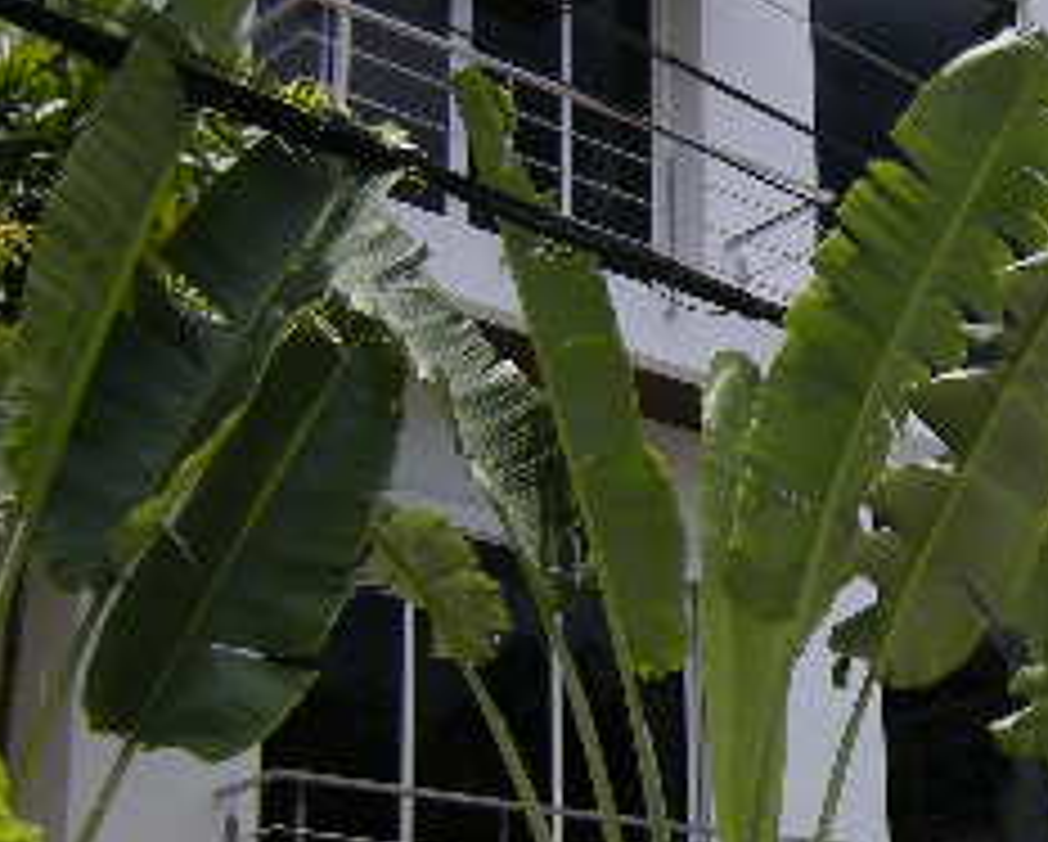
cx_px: 1003
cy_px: 527
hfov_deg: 24.4
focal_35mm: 75
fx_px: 2329
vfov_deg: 20.4
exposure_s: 1/310
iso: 64
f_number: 5.6
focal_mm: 4.7
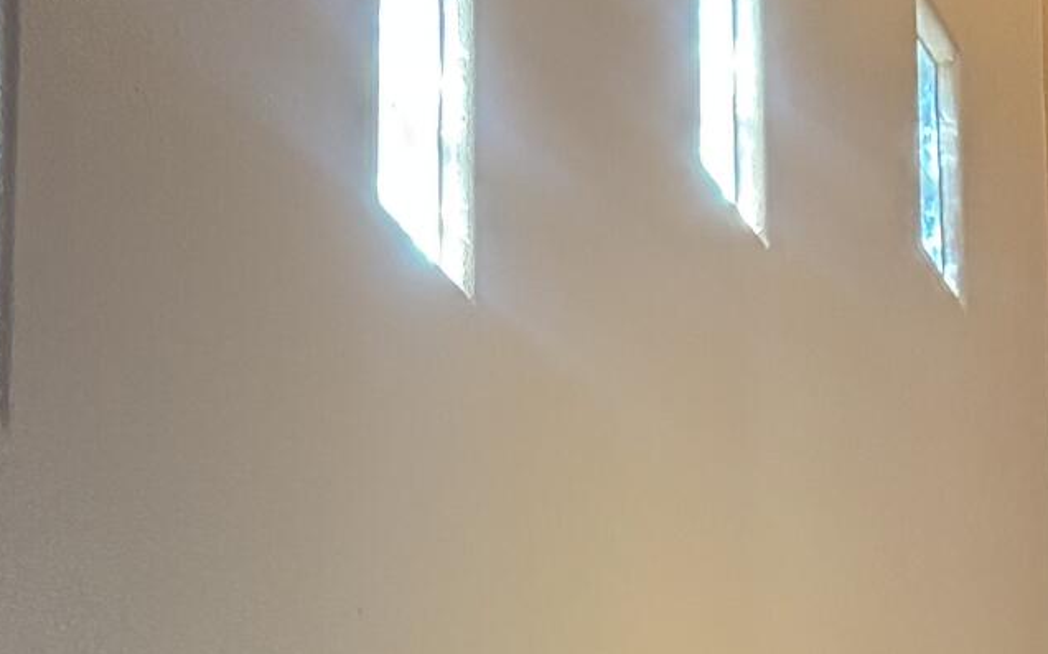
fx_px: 3426
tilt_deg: +12.8
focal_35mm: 120
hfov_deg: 17.4
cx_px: 377
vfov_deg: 10.1
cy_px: 1315
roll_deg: -0.7
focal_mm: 6.76
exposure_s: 1/60
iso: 250
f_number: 1.78
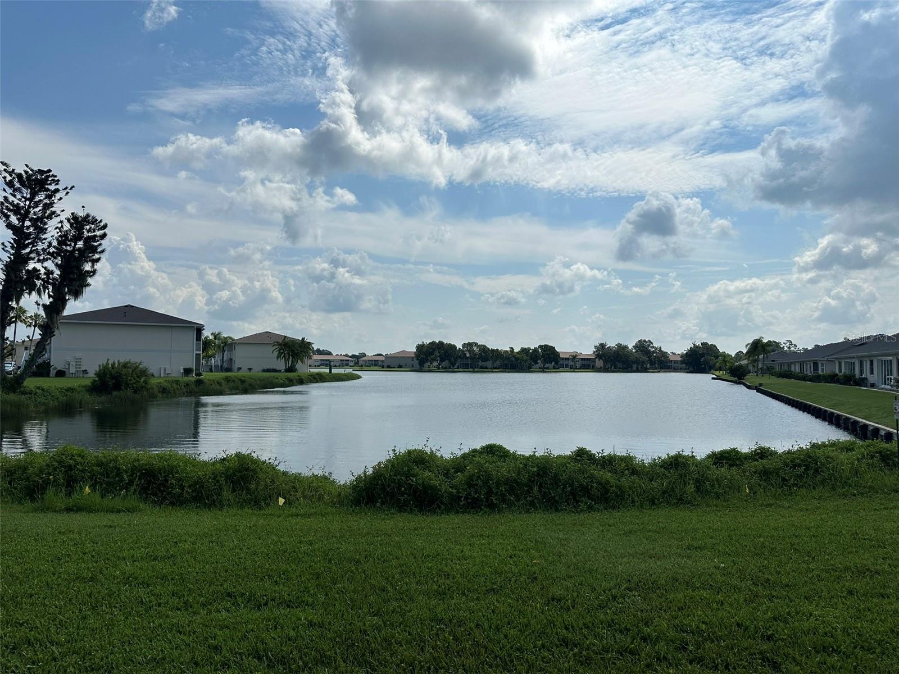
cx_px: 450
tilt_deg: +2.5
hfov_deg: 71.6
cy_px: 337
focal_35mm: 24
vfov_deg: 56.8
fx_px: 623
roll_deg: -0.4
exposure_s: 1/15625
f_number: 1.78
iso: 80
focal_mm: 6.86
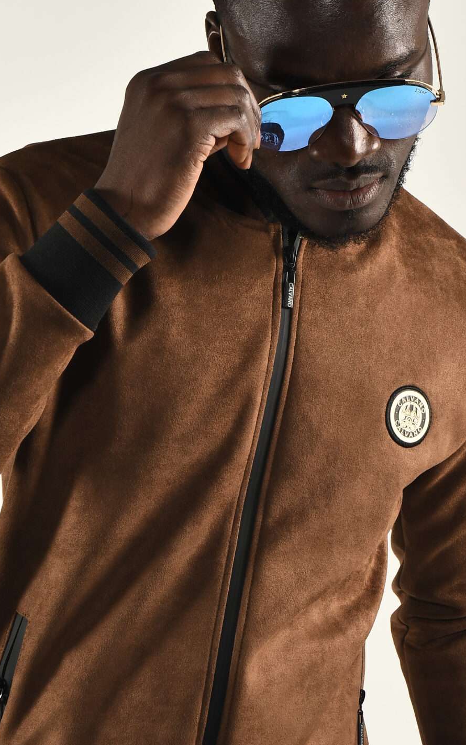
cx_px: 263
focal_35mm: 110
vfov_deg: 18.9
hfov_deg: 11.9
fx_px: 2234
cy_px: 514
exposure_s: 1/125
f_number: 10
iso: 160
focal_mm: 40
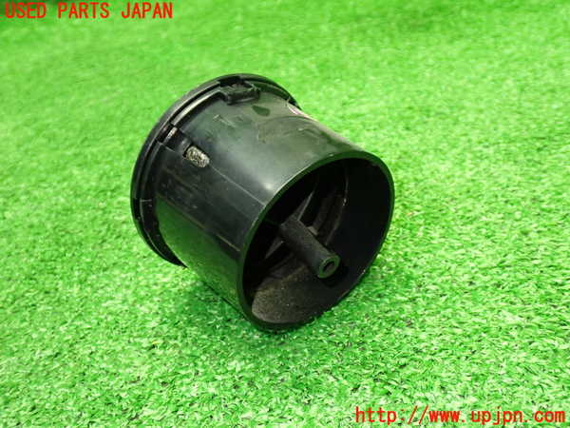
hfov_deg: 51.4
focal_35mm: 36
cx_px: 285
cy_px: 214
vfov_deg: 39.7
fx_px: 593
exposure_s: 1/40
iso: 500
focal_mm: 6.37
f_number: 2.5
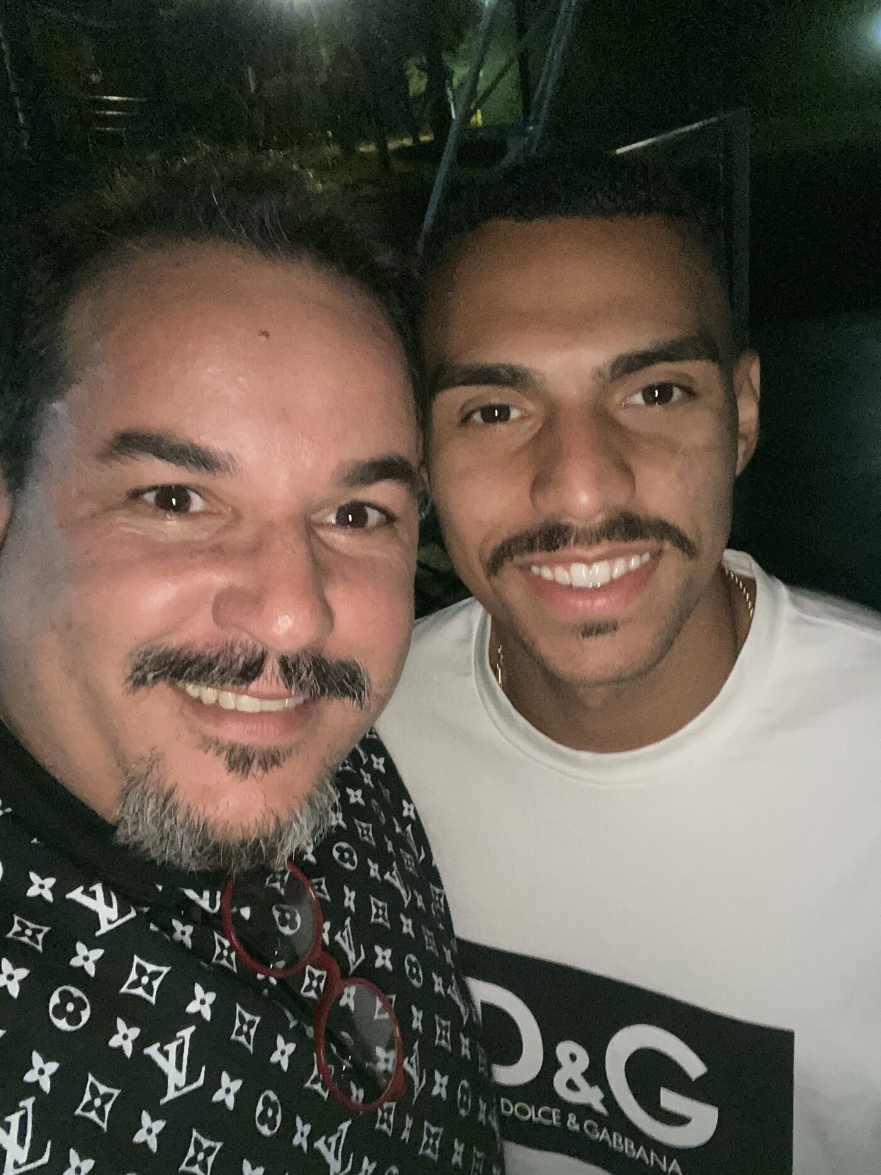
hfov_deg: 46.8
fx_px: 1018
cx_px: 440
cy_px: 588
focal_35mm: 30
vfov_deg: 60.0
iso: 640
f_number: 2.2
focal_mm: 2.71
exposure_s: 1/16
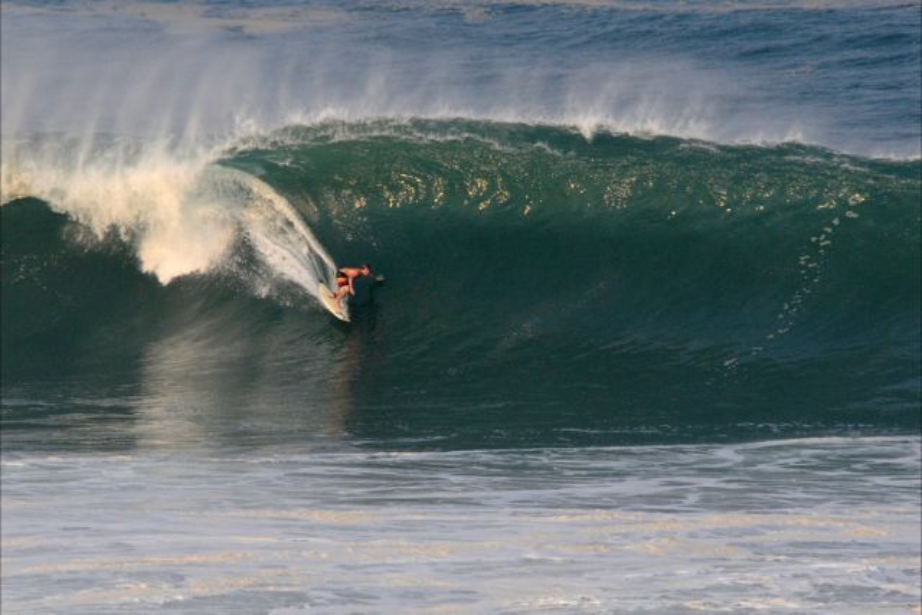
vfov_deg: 2.3
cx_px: 461
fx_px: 15369
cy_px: 308
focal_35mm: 600
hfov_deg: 3.4
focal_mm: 400
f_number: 8
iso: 400
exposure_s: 1/1000
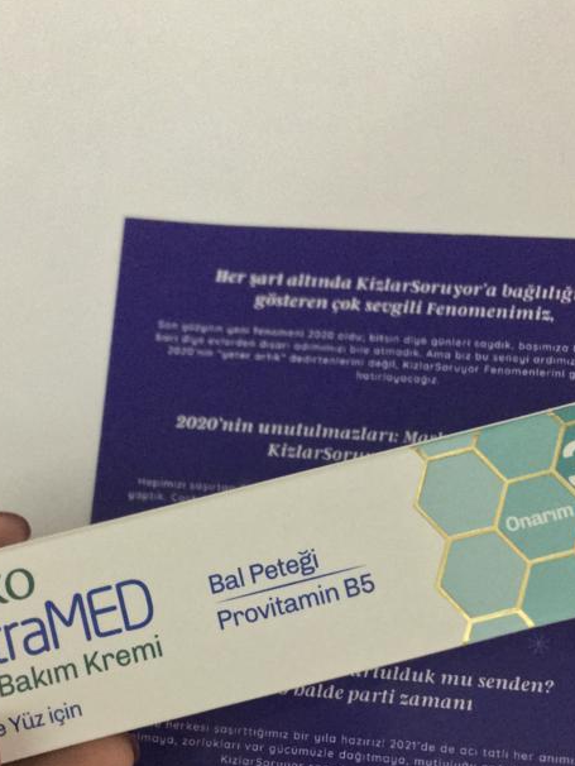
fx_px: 974
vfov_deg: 41.7
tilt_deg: -79.9
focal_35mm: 44
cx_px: 297
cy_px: 573
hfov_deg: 32.9
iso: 640
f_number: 2.2
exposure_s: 1/17
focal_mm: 4.15
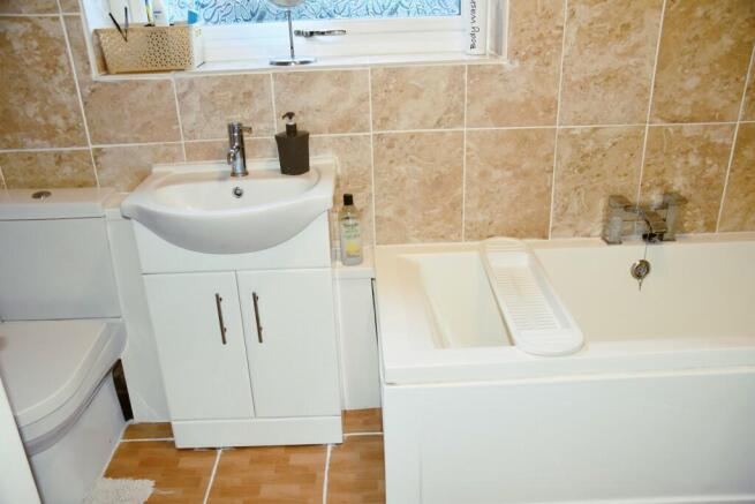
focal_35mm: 33
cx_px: 378
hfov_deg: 57.2
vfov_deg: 40.0
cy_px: 252
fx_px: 692
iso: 800
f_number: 3.5
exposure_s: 1/160
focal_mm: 22
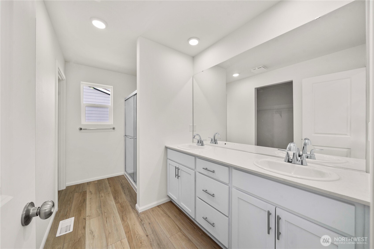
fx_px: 125
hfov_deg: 112.6
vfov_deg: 90.0
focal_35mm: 12
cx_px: 187
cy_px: 124
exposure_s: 1/60
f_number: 8
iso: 100
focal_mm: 12
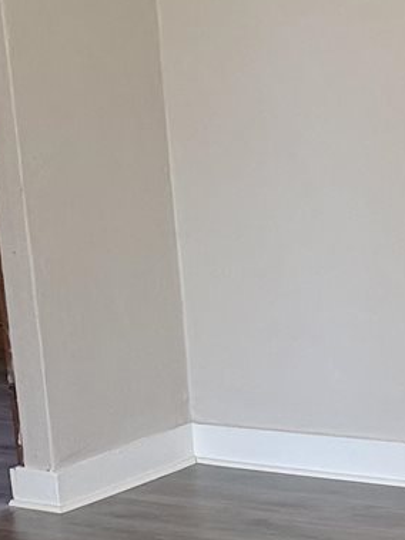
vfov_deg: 13.0
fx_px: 2279
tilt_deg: -18.9
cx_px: 552
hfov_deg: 9.9
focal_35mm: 146
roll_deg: +1.4
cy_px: 711
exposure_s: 1/198
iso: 200
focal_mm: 6.76
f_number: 1.78
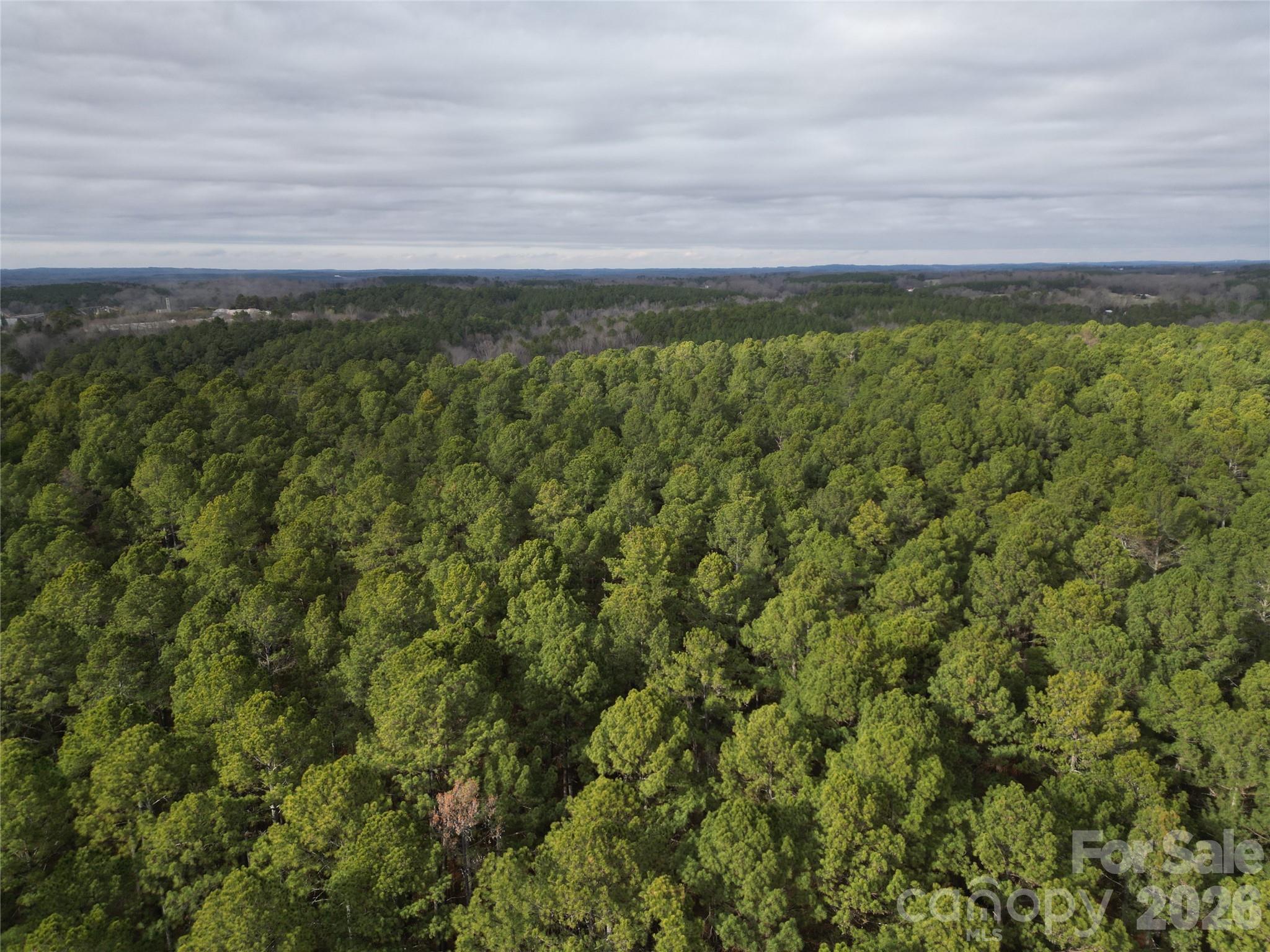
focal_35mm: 24
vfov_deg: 56.8
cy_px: 476
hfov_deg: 71.6
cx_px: 635
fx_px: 881
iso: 110
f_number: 1.7
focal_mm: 6.72
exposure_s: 1/1250
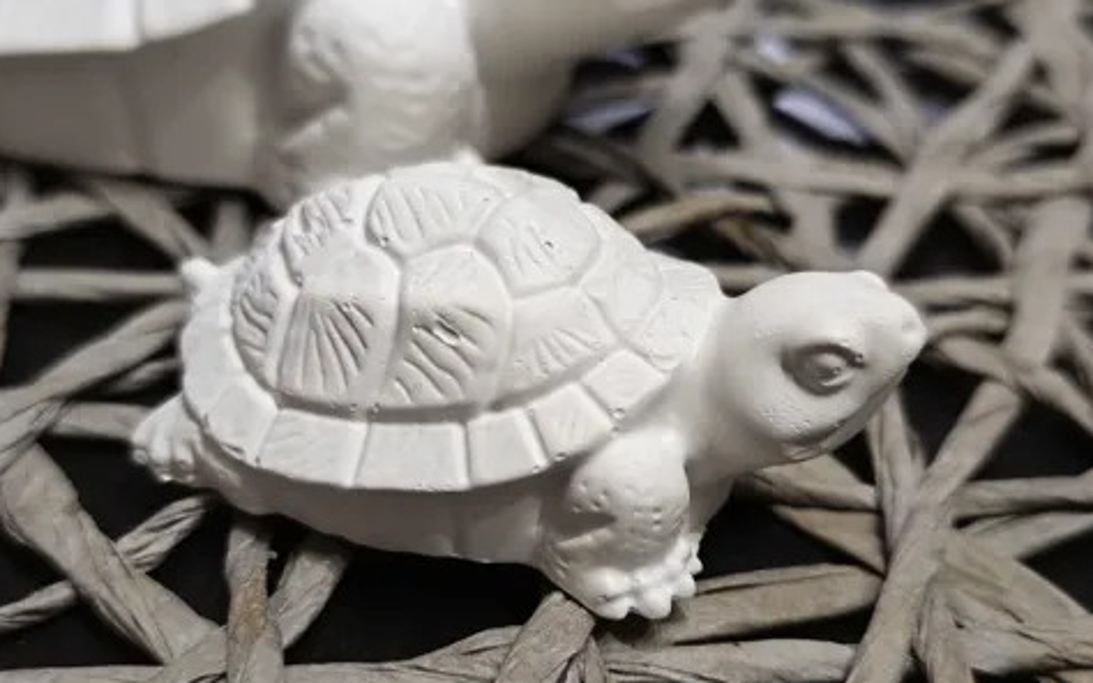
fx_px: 1310
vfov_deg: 29.2
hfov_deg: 45.3
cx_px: 551
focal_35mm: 44
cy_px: 376
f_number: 1.65
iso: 3200
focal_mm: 6.14
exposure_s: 1/25
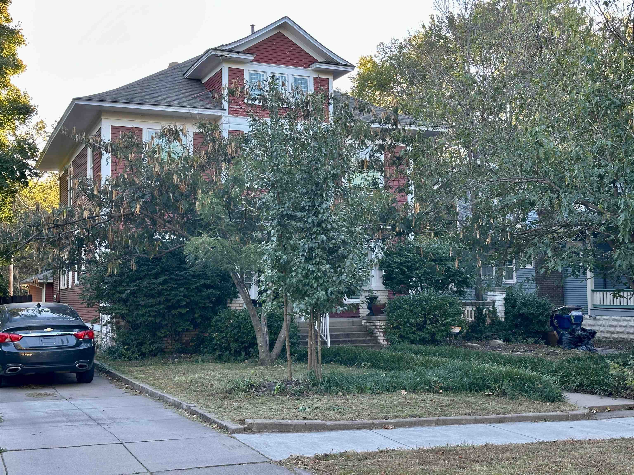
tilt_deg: +4.2
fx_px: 879
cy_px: 238
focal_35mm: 48
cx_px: 317
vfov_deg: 30.3
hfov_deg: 39.7
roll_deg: +0.5
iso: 80
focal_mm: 6.86
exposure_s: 1/165
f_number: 1.78
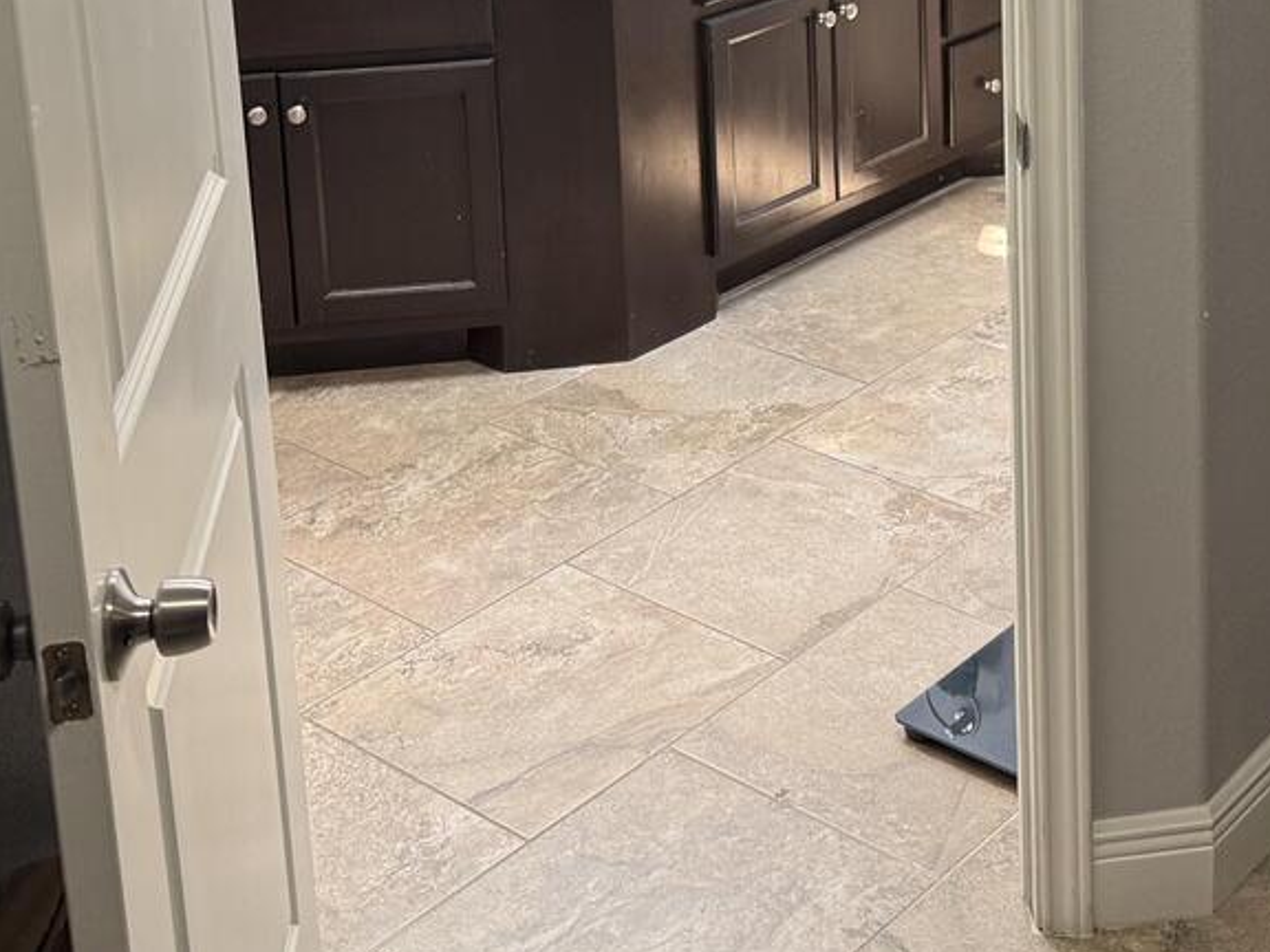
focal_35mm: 60
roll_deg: +0.4
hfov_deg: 30.8
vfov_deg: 22.5
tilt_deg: -11.5
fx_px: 2201
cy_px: -192
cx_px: 1124
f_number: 1.78
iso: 160
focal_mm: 6.76
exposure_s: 1/60
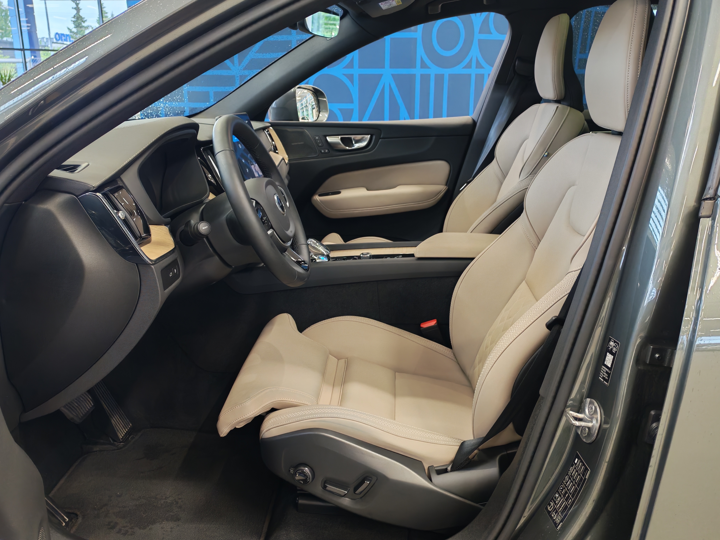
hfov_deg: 58.4
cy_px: 270
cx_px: 360
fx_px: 645
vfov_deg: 45.4
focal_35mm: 31
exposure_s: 1/50
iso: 720
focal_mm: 6.12
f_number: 1.9
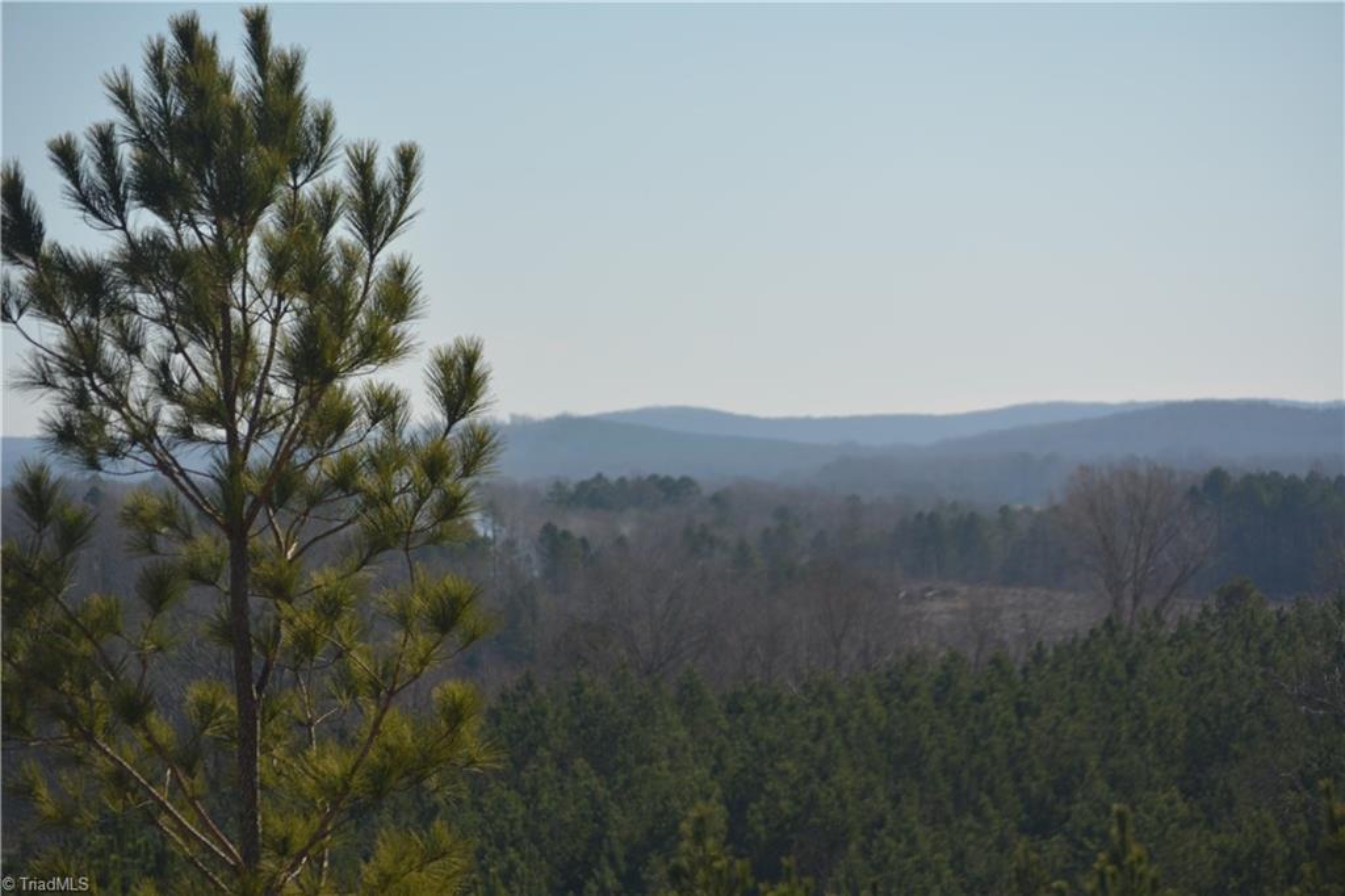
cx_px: 672
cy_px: 448
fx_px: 6834
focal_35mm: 183
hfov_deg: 11.2
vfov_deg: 7.5
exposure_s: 1/200
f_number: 7.1
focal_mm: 122
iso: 100
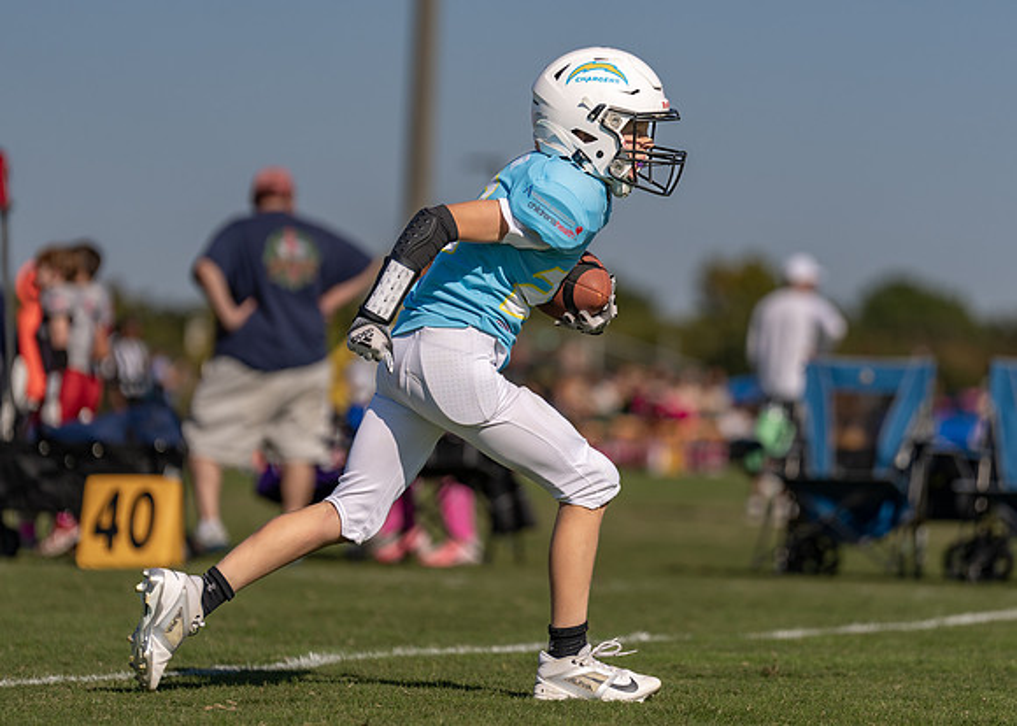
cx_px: 593
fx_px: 6589
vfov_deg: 6.3
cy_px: 340
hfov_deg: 8.8
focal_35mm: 228
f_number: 3.2
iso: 100
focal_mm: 200
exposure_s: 1/4000
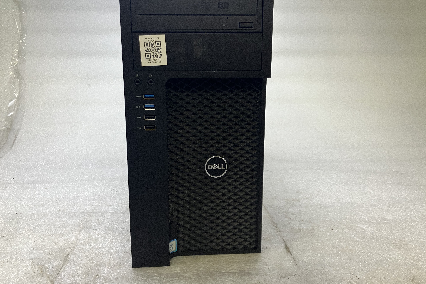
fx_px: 355
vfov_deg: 43.5
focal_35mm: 30
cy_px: 124
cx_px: 207
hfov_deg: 61.9
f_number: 1.8
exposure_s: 1/60
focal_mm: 3.99
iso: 50
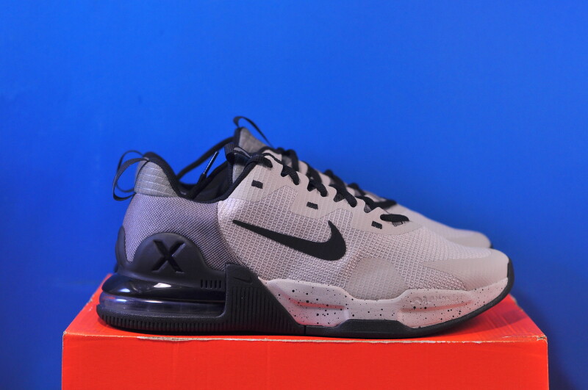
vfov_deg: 18.1
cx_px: 294
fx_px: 1223
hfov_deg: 27.0
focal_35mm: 75
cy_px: 195
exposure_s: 1/250
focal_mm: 50
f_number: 3.2
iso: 250
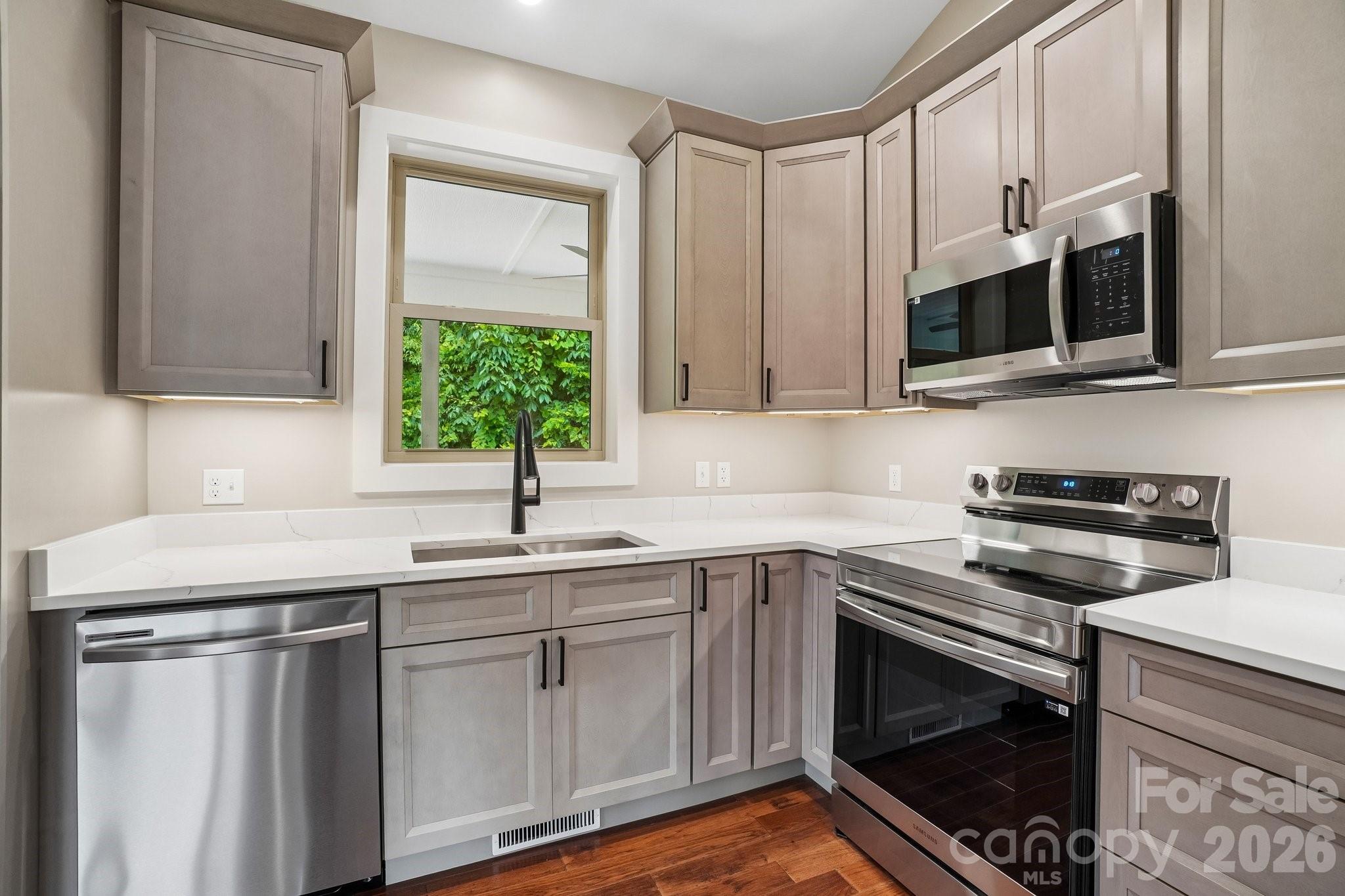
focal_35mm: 15
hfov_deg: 100.4
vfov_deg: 77.3
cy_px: 448
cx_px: 672
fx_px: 560
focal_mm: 10
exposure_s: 1/25
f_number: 8
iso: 400
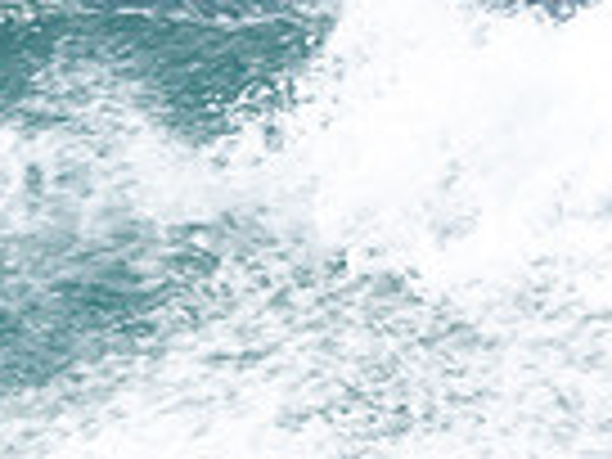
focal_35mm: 2951
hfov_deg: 0.7
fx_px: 52173
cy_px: 358
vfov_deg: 0.5
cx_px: -554
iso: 100
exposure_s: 1/200
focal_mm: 480
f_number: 9
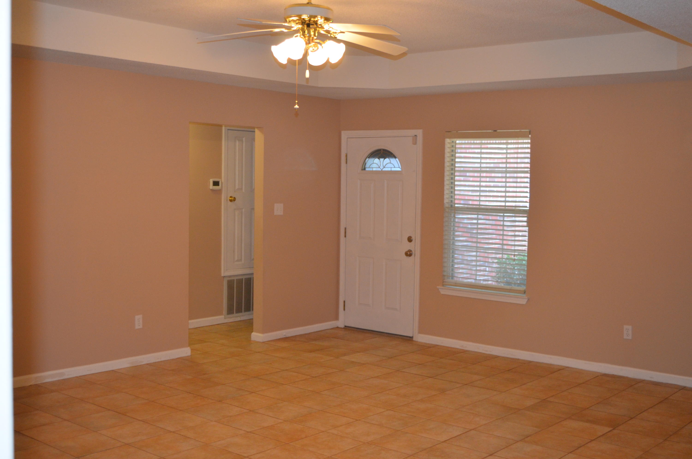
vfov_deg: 31.8
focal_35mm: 42
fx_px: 806
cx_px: 346
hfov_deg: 46.5
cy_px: 230
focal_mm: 28
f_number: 4.5
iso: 1000
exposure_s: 1/60
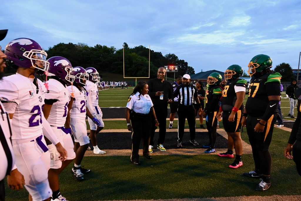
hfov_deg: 73.8
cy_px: 100
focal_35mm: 24
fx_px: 201
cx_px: 150
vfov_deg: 53.1
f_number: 11
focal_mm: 24
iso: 8000
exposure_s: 1/100
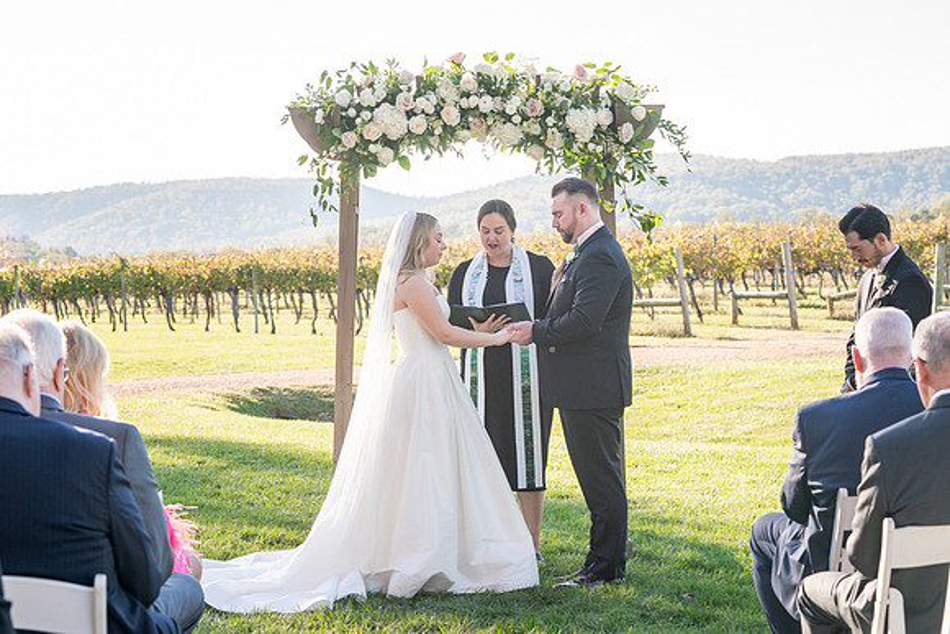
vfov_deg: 17.9
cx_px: 470
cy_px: 313
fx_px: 2013
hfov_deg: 26.6
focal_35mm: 76
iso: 500
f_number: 5.6
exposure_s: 1/400
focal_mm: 70
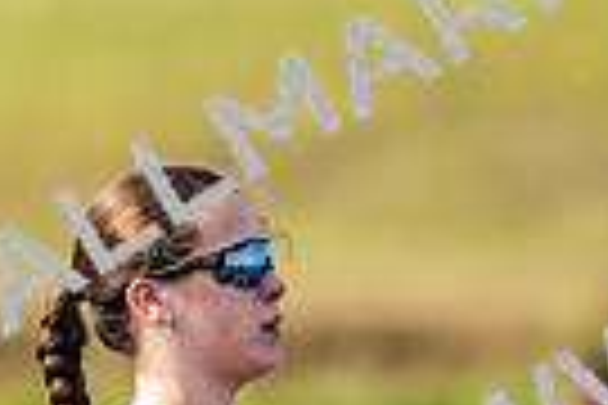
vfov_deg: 0.5
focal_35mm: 2582
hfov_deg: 0.8
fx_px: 43604
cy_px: 567
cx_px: 104
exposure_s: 1/2500
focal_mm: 400
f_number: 4.5
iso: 250
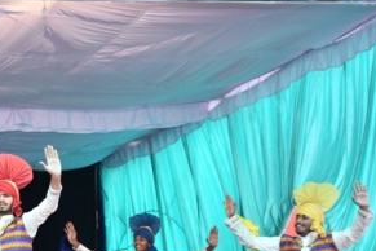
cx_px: -92
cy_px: 271
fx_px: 1034
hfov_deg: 19.3
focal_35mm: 99
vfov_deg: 13.6
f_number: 5
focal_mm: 24
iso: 640
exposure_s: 1/250
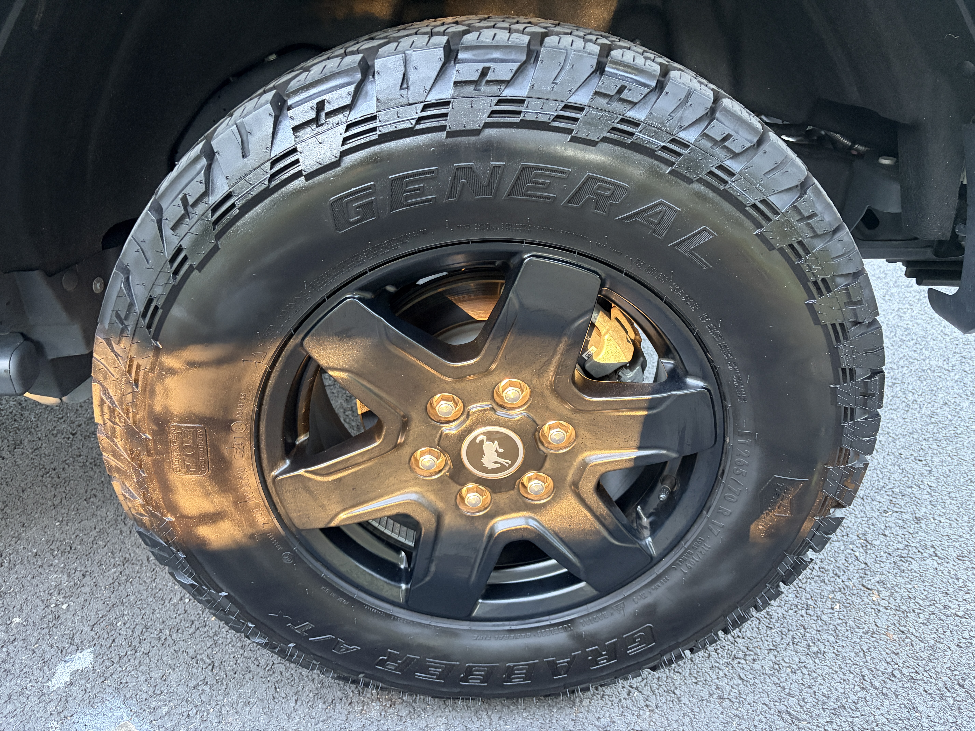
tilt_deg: -25.7
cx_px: 488
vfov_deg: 53.1
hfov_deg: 67.3
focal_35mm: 26
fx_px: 732
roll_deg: +3.0
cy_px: 366
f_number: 1.6
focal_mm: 5.96
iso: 500
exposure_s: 1/42
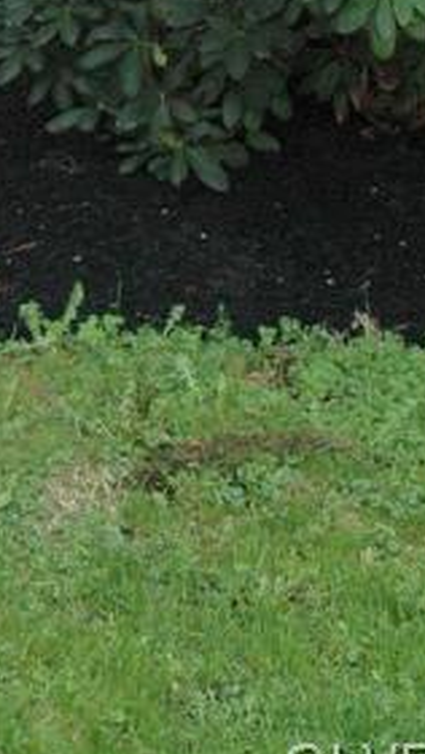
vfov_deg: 18.6
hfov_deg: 10.8
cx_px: -231
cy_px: -207
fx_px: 2147
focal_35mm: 107
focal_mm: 25
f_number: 9
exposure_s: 1/320
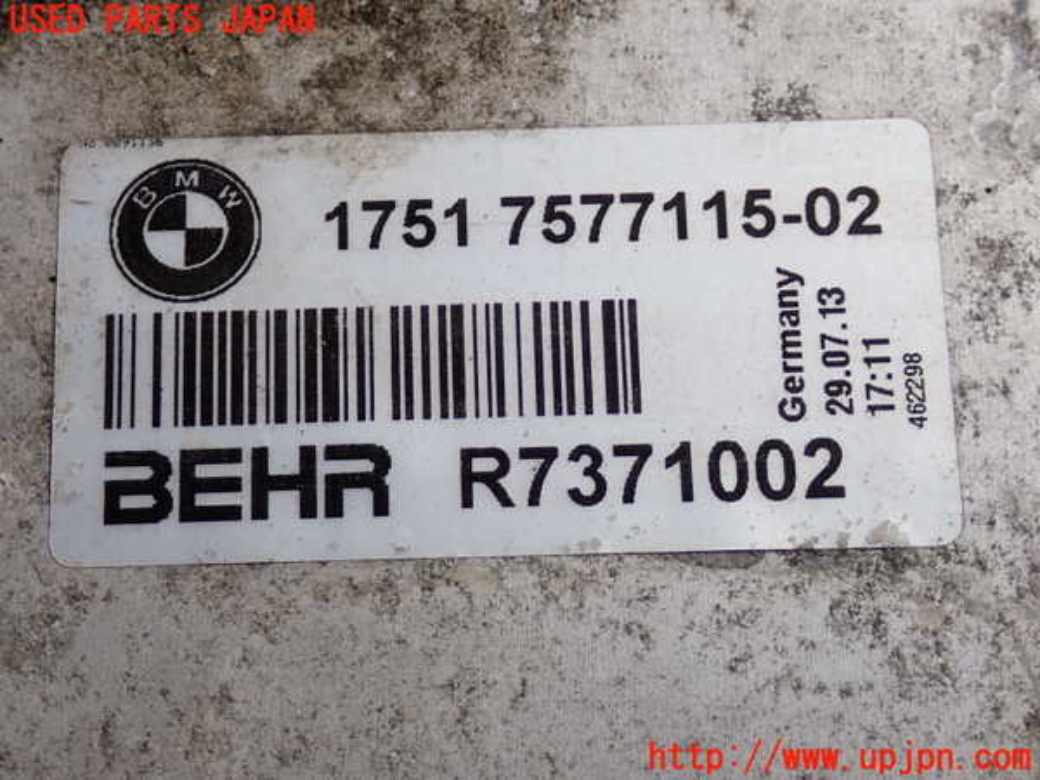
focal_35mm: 67
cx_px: 520
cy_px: 390
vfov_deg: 21.9
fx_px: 2013
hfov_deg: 29.0
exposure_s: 1/200
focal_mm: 11.88
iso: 100
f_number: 3.8
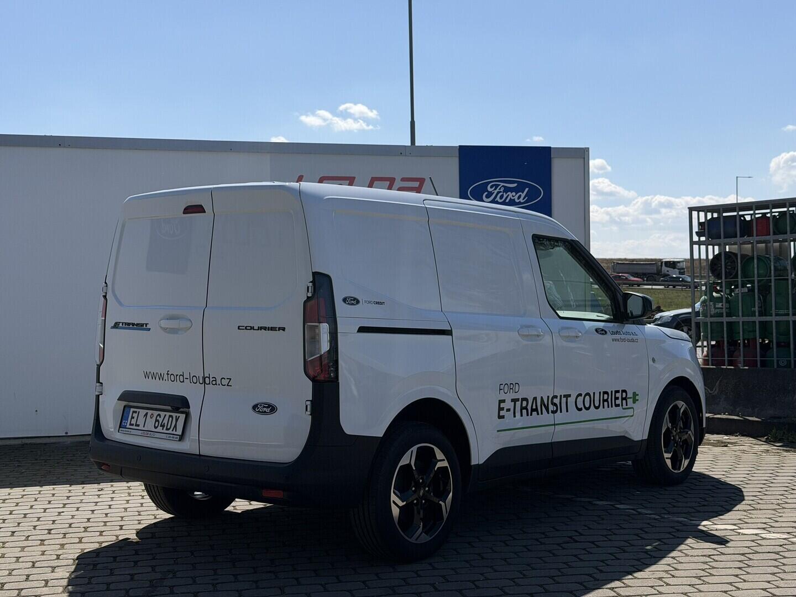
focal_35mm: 48
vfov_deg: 30.3
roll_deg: +1.8
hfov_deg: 39.7
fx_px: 1104
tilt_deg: -0.9
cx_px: 398
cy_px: 298
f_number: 1.78
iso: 64
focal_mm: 6.76
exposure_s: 1/8772
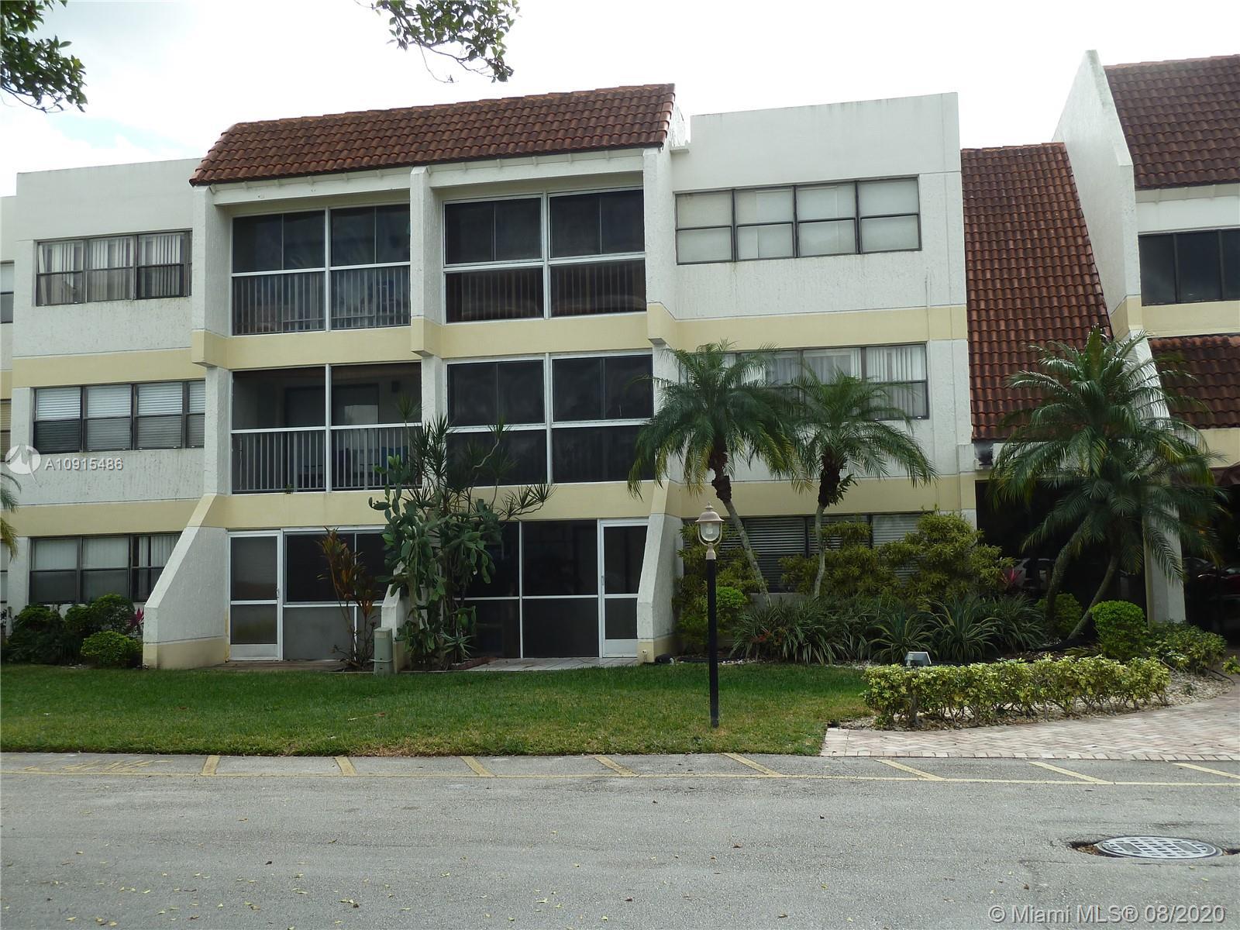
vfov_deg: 38.7
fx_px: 1325
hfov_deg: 50.1
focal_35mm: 37
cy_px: 465
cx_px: 620
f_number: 4
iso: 80
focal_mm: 6.1
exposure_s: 1/320
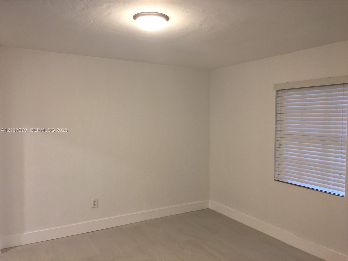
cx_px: 174
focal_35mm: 29
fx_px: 292
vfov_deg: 48.2
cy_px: 130
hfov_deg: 61.7
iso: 50
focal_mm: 4.15
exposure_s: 1/15
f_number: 2.2
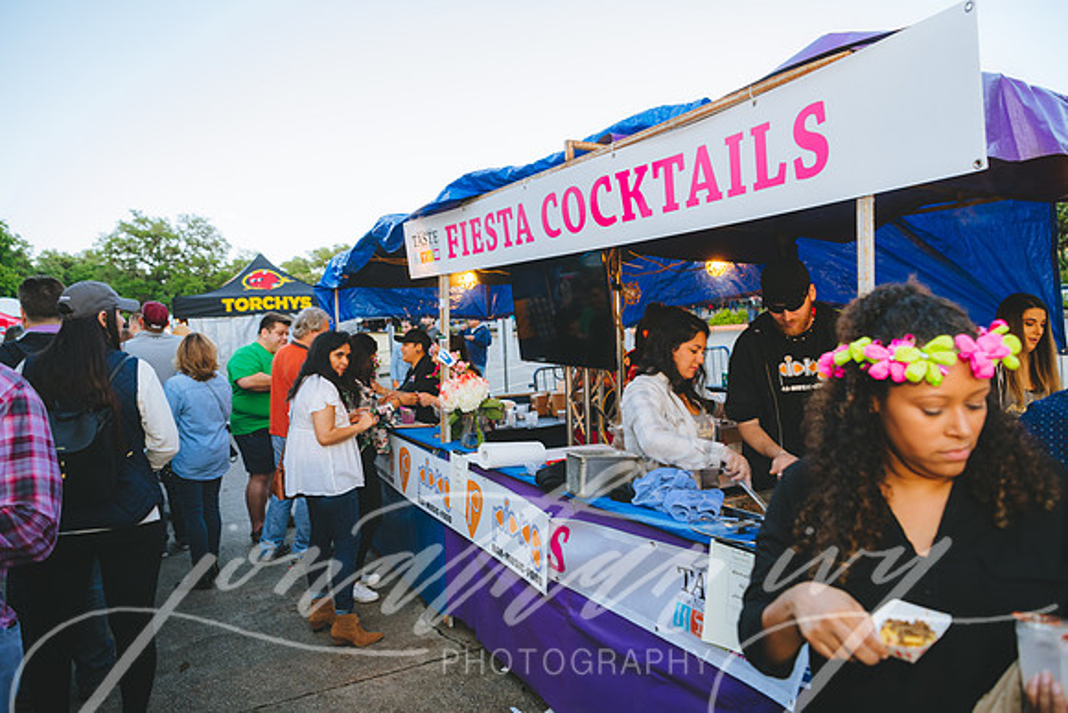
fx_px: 712
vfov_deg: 53.2
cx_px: 534
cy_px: 356
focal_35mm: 24
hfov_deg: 73.7
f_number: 3.5
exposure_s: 1/160
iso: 360
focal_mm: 24
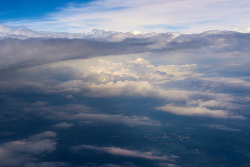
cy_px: 84
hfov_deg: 39.6
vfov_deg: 27.0
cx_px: 125
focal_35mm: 50
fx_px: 347
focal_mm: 50
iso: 200
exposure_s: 1/1500
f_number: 11
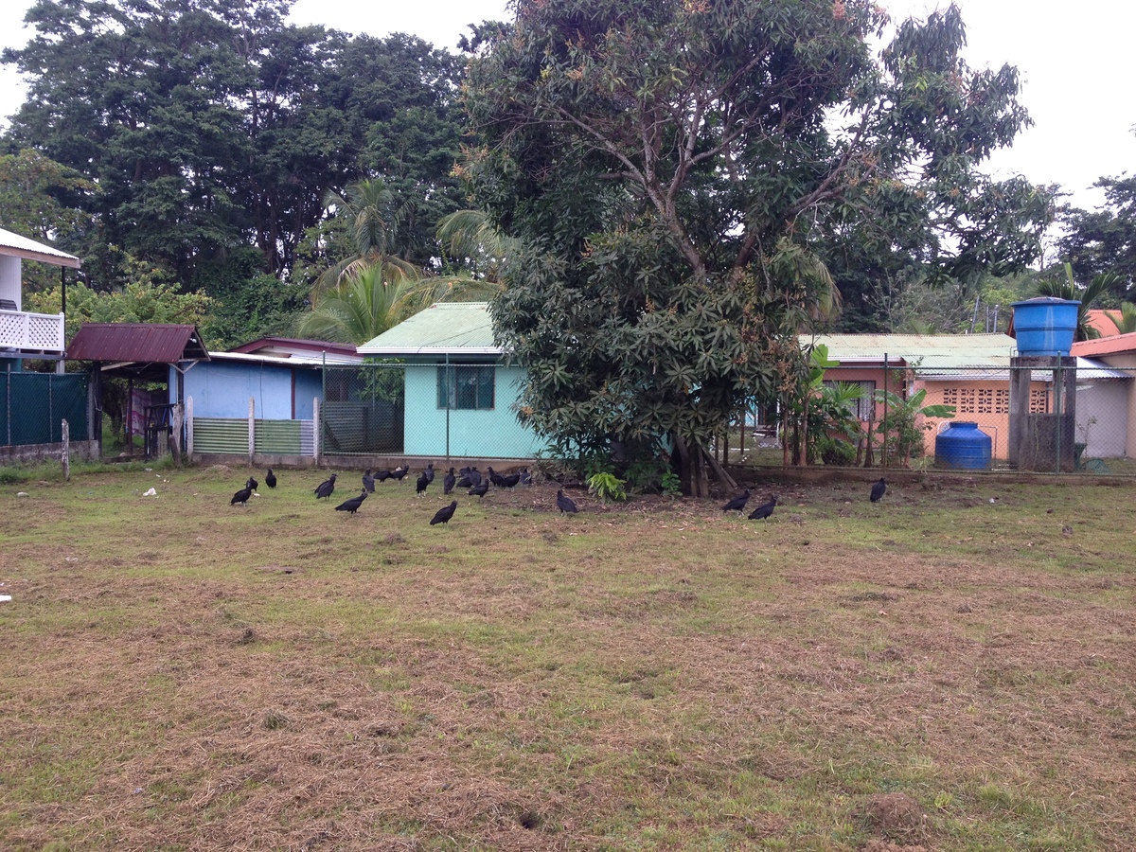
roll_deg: -0.3
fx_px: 1149
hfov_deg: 52.6
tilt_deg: -5.4
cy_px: 426
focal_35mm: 35
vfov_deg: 40.7
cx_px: 568
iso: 64
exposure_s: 1/120
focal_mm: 4.28
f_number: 2.4
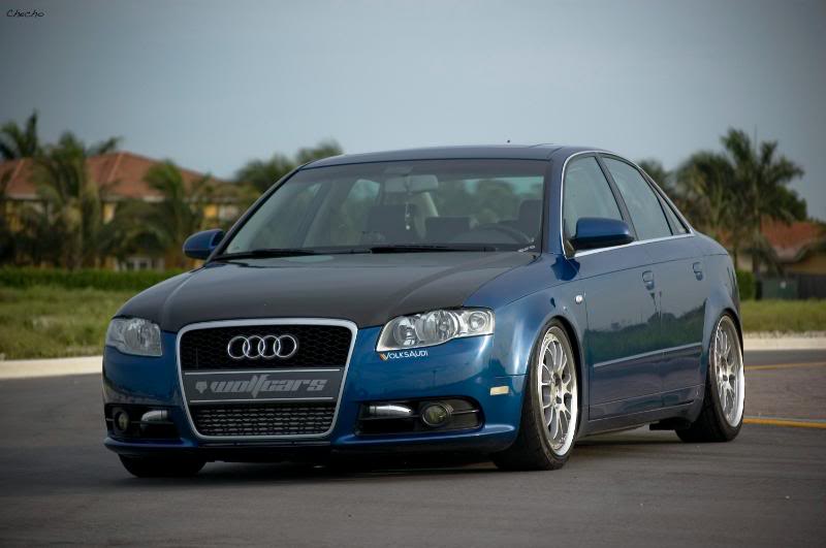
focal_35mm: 165
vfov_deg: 8.3
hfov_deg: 12.5
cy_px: 274
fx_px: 3780
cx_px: 413
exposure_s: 1/640
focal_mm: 110
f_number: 4.8
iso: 400
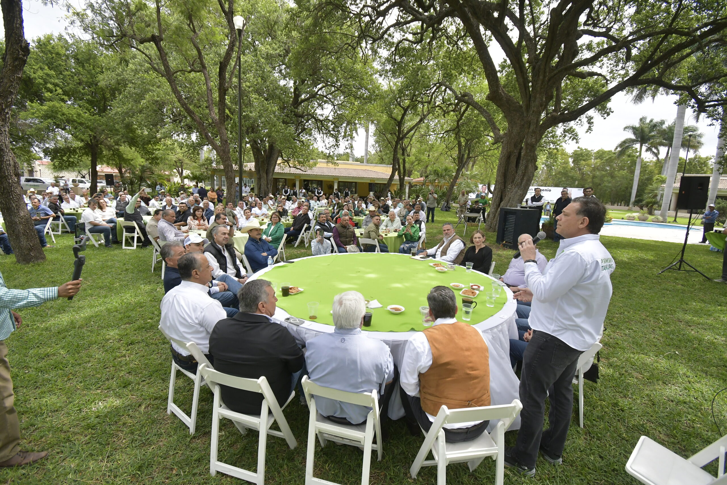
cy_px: 242
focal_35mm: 15
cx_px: 364
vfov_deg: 77.3
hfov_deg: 100.4
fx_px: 303
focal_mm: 10
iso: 1000
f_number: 5
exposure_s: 1/1600
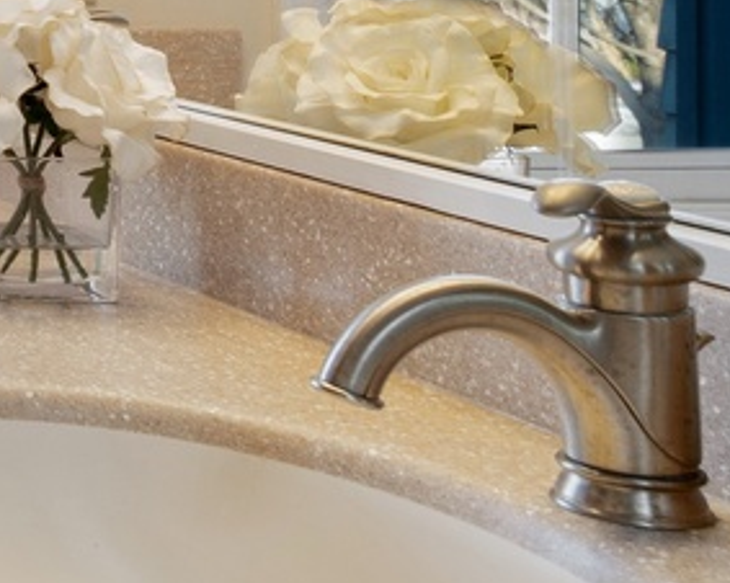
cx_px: -867
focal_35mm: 86
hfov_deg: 15.7
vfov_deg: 16.6
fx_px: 1857
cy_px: -237
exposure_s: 1/8
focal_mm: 16
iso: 200
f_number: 8
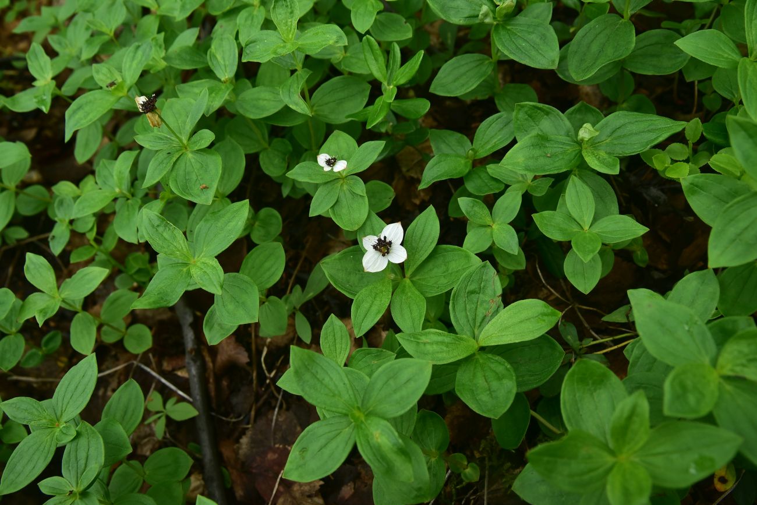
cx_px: 378
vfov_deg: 41.1
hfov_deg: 58.7
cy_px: 252
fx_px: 673
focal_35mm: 32
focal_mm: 32
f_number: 10
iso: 800
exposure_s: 1/125
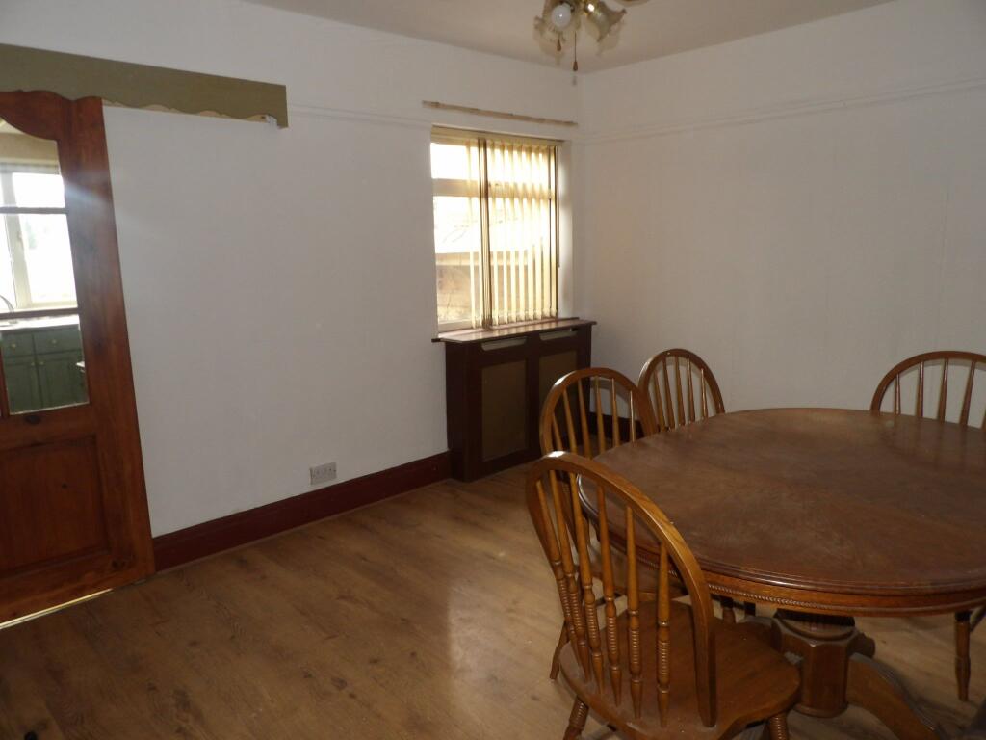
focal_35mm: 24
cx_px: 493
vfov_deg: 56.8
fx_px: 684
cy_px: 370
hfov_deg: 71.6
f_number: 3.2
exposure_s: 1/33
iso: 200
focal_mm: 4.3
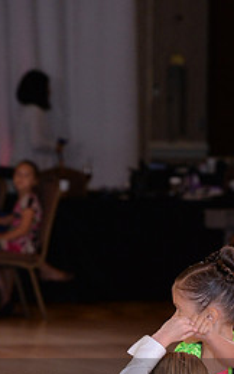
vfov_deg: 5.6
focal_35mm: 376
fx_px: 3834
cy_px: 407
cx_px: 176
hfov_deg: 3.5
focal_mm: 165
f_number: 6.3
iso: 2000
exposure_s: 1/250
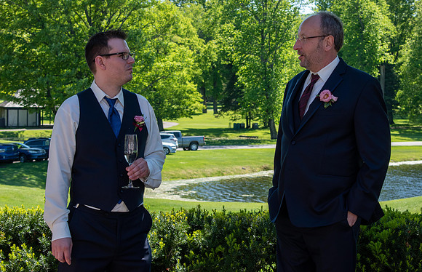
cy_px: 117
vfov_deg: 14.6
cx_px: 232
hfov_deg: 22.4
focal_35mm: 92
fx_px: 1065
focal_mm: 55
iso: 250
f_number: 8
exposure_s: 1/250
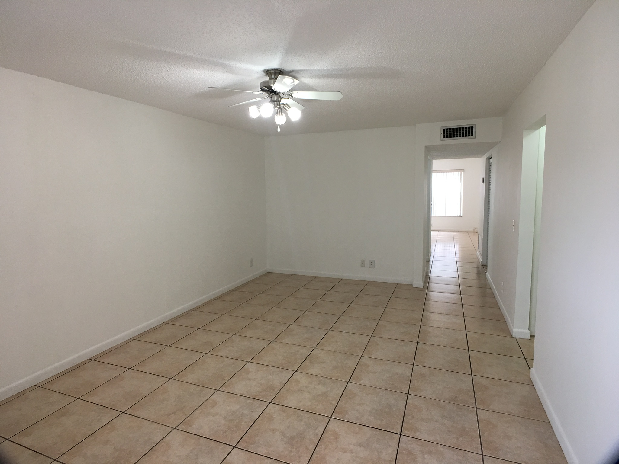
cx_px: 310
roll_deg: +0.9
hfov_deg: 61.7
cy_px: 232
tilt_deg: -4.9
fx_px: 519
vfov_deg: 48.2
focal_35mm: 29
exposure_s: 1/30
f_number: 2.2
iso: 32
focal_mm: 4.15
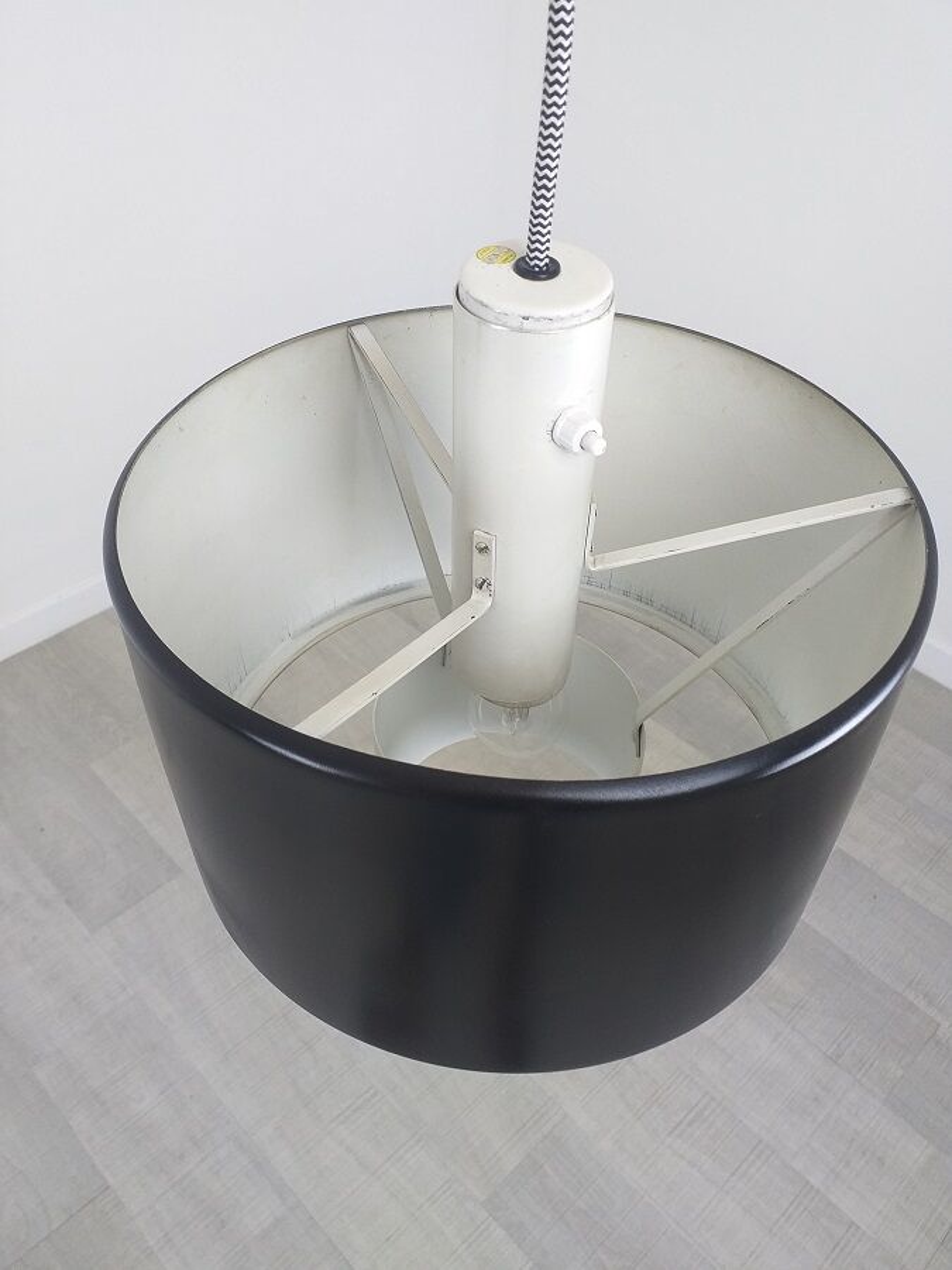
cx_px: 476
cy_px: 635
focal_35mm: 26
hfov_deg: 53.1
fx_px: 953
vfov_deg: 67.3
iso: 50
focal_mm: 3.6
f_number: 1.9
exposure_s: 1/50
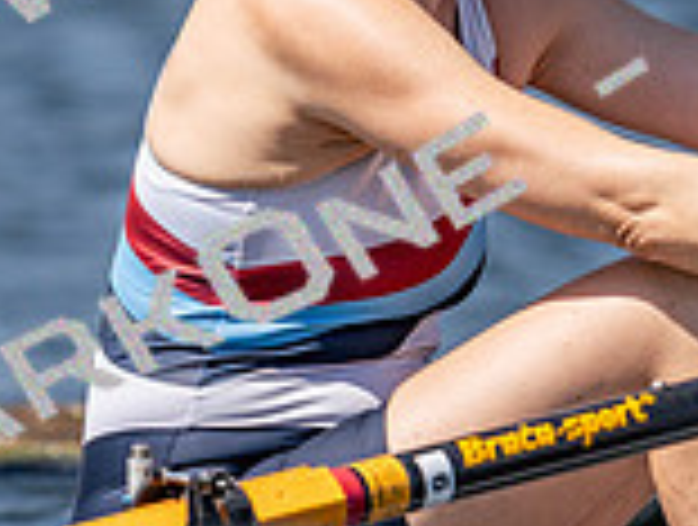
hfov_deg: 1.5
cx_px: 392
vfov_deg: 1.1
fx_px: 27487
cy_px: 101
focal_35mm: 1360
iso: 250
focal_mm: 379
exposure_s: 1/2000
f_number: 6.3
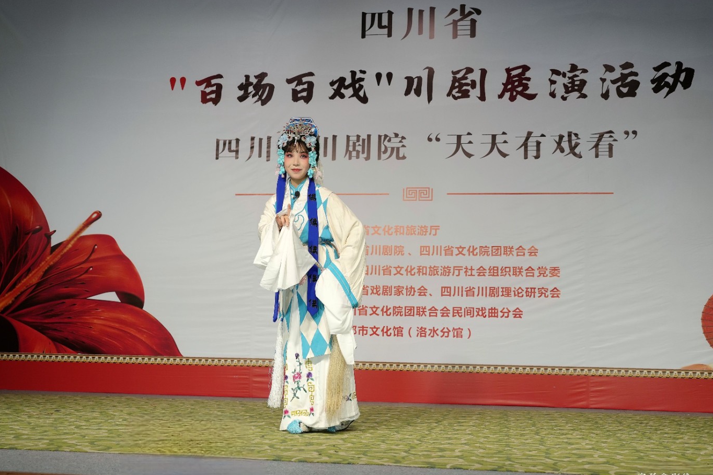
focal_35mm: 39
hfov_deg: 49.6
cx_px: 348
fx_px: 772
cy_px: 242
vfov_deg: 34.2
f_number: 4
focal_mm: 38
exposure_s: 1/160
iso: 320
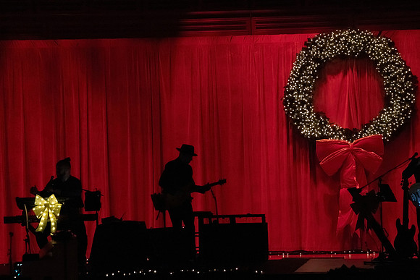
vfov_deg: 6.5
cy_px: 139
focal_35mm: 211
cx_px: 212
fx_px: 2457
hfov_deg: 9.8
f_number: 6.3
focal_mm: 206
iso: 6400
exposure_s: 1/320
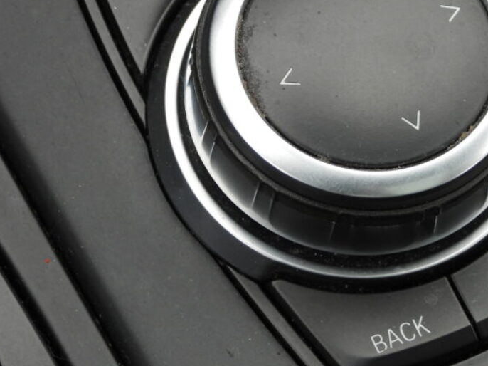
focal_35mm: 189
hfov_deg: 10.5
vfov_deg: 7.8
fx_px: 2664
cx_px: 307
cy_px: 73
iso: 100
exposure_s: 1/100
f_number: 3.5
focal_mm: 16.3
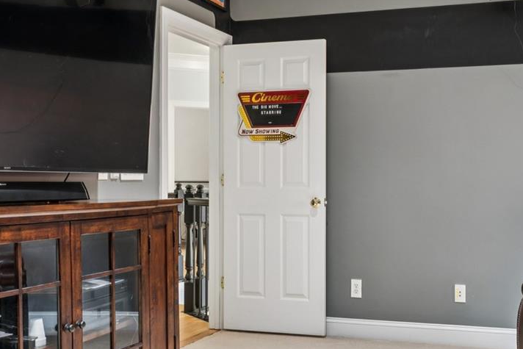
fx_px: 698
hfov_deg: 40.7
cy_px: 189
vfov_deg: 28.1
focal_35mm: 48
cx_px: 339
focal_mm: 16.7
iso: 100
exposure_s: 4
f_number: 13
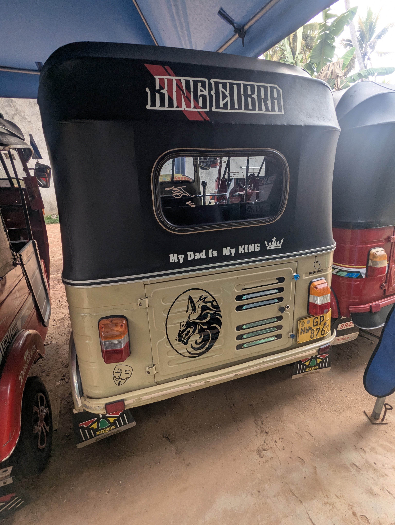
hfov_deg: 78.2
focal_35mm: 16
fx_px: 243
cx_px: 198
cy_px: 262
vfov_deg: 94.4
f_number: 2.2
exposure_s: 1/90.1
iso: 85
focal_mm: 2.35
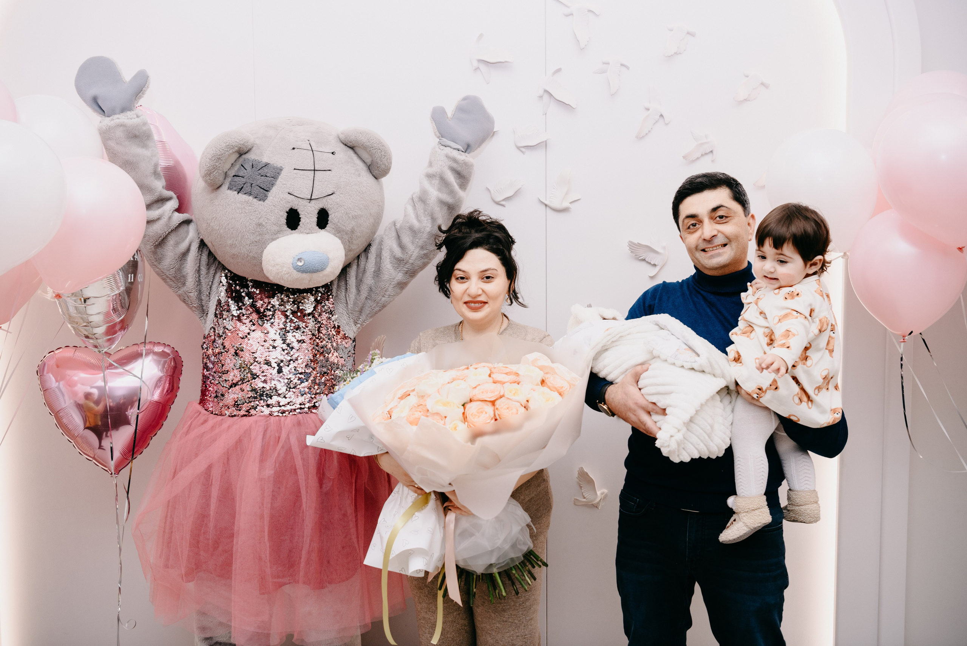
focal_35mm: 33
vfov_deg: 39.7
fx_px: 895
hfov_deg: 56.8
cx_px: 468
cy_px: 310
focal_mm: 32
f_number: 4
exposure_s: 1/160
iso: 320
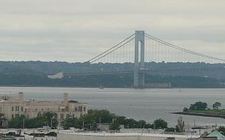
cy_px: 66
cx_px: 252
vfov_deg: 4.2
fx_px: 1919
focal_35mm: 313
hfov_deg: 6.7
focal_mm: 19
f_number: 5
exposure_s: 1/400
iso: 80
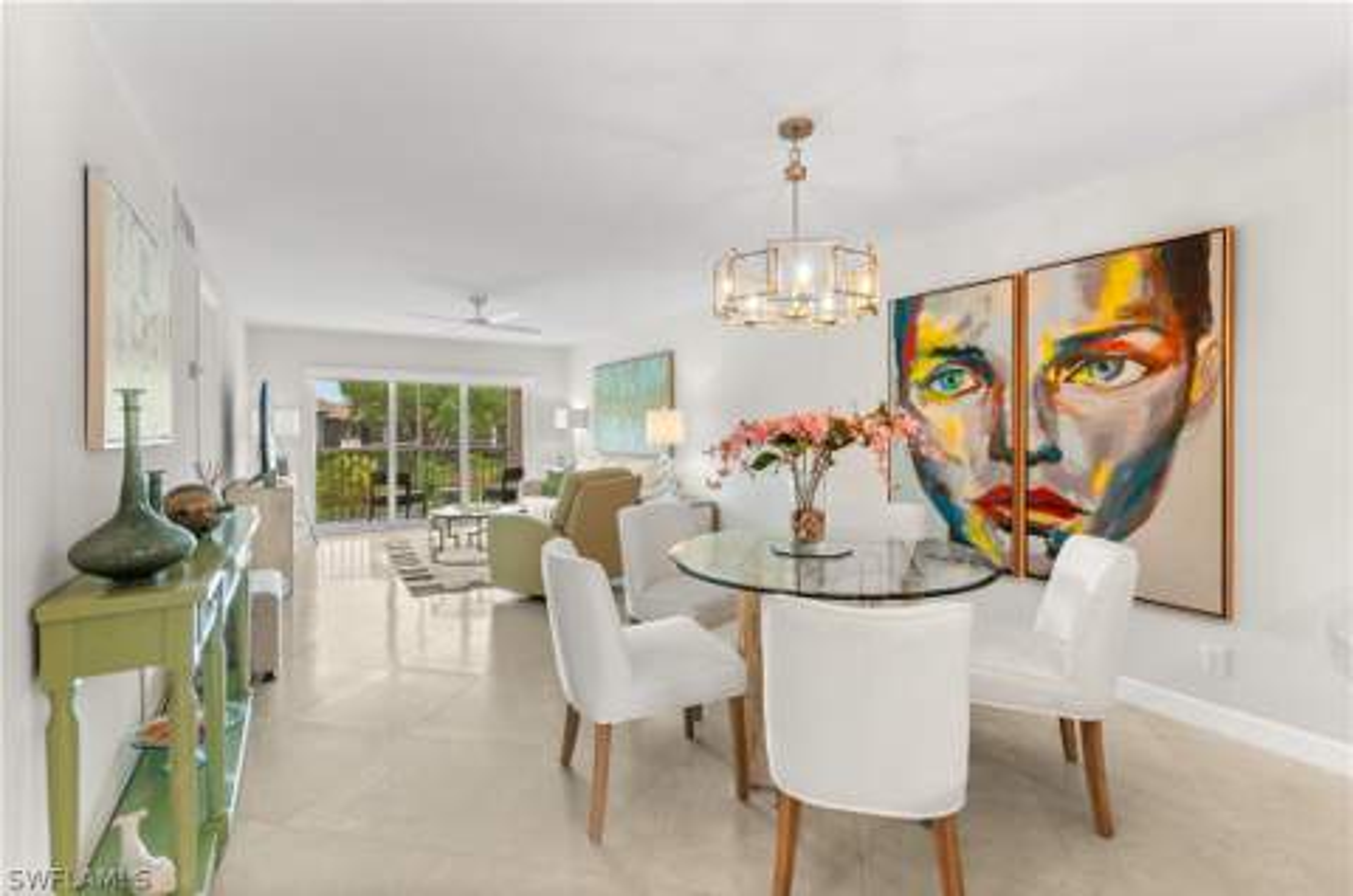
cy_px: 448
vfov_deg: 77.1
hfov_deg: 100.5
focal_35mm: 15
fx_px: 563
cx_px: 676
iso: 200
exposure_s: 1/10
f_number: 5.6
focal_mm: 10
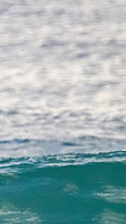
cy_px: 207
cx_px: -212
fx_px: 15943
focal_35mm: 2688
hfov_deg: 0.5
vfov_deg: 0.8
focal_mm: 800
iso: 5600
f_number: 11
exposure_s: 1/1250
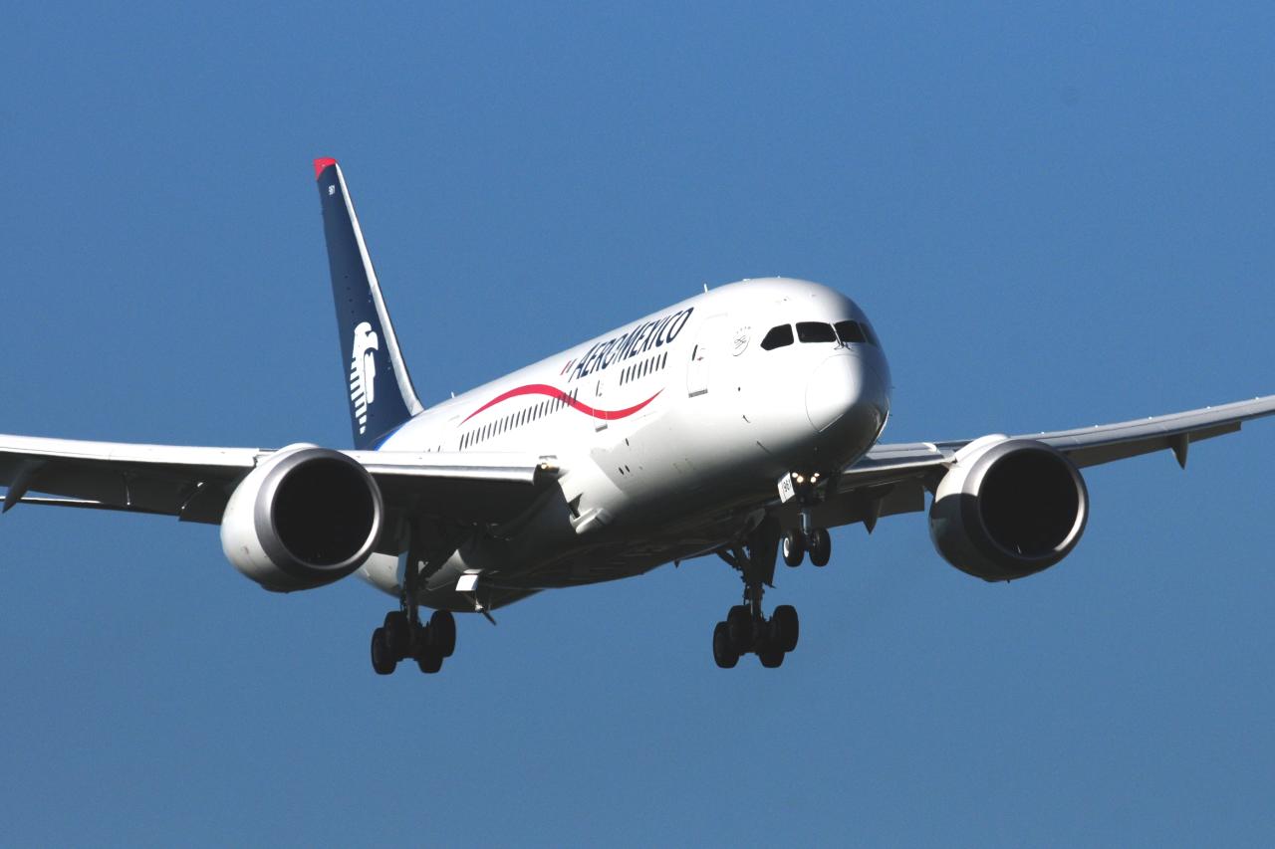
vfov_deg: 2.3
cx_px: 638
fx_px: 21246
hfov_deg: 3.4
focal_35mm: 600
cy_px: 424
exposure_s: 1/3200
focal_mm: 400
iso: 400
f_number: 9
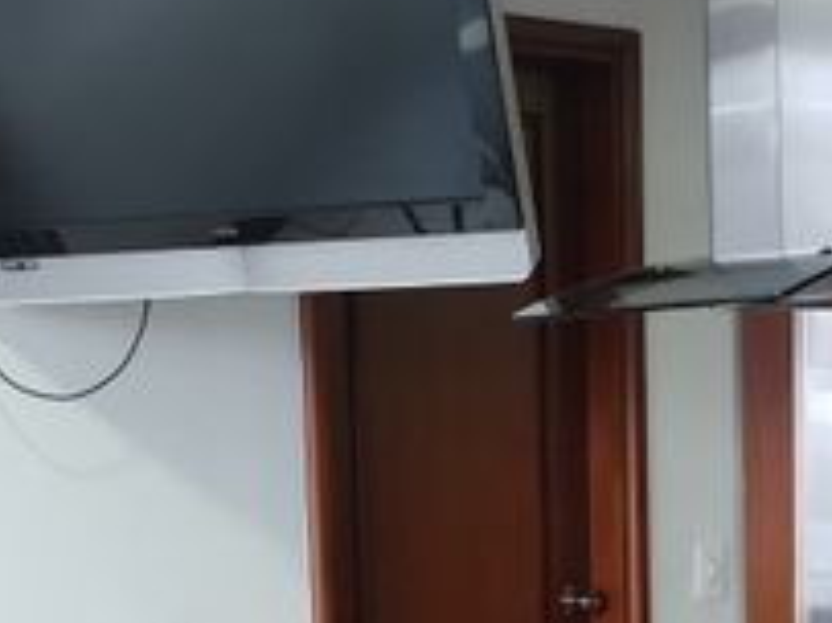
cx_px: 436
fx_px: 2762
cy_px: 566
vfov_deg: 12.8
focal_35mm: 115
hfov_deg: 17.1
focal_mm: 3.94
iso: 292
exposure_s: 1/50
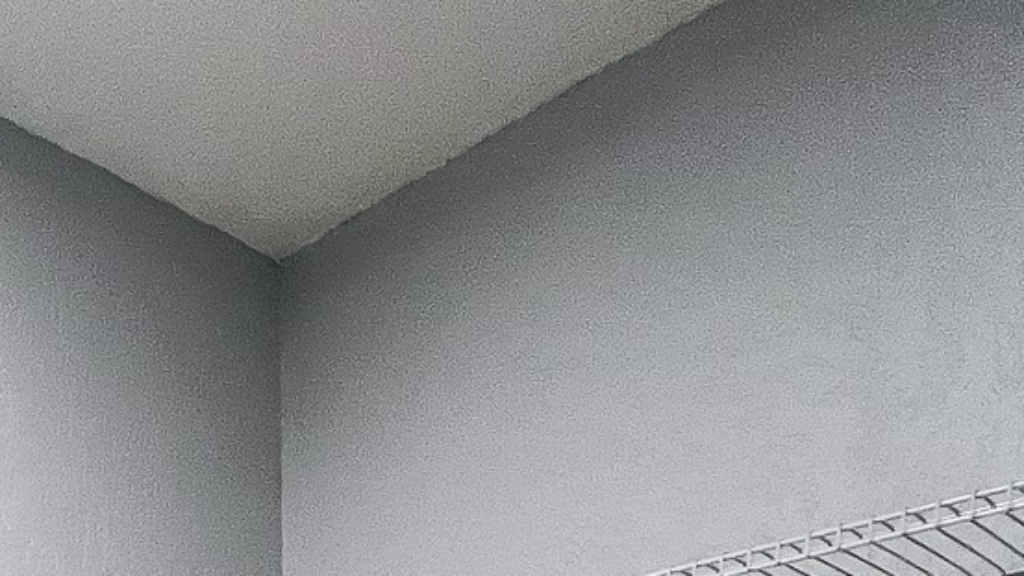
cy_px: 1045
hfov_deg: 42.6
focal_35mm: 41
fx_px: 1113
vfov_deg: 20.3
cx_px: -2
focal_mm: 1.57
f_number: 1.8
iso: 200
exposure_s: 1/60
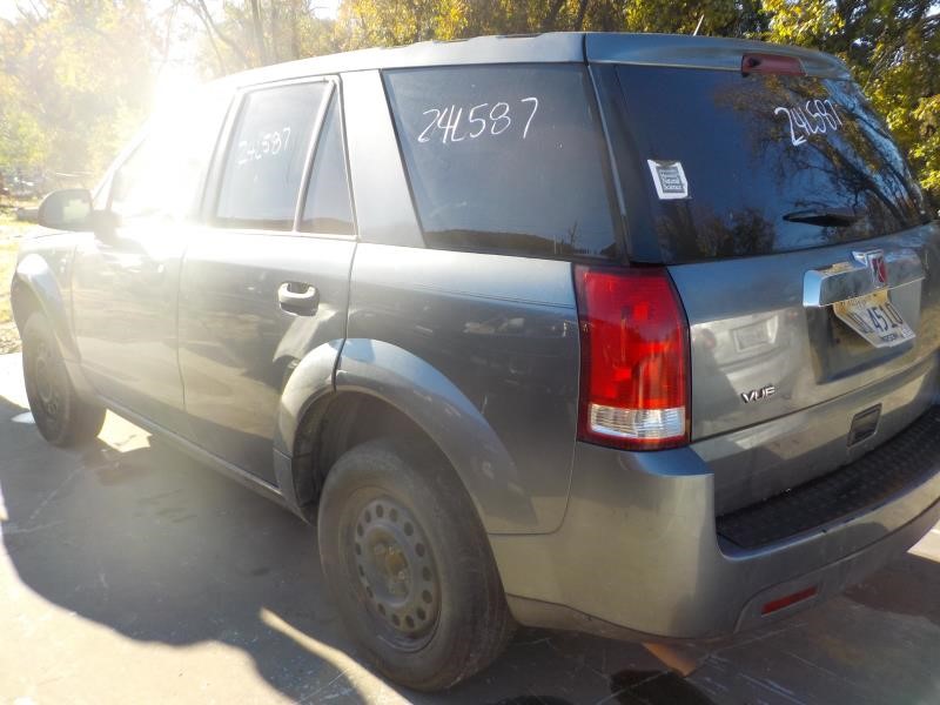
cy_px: 352
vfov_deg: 46.8
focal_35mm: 30
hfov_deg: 60.0
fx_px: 815
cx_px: 470
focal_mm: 4.1
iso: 125
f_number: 3.3
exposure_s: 1/320
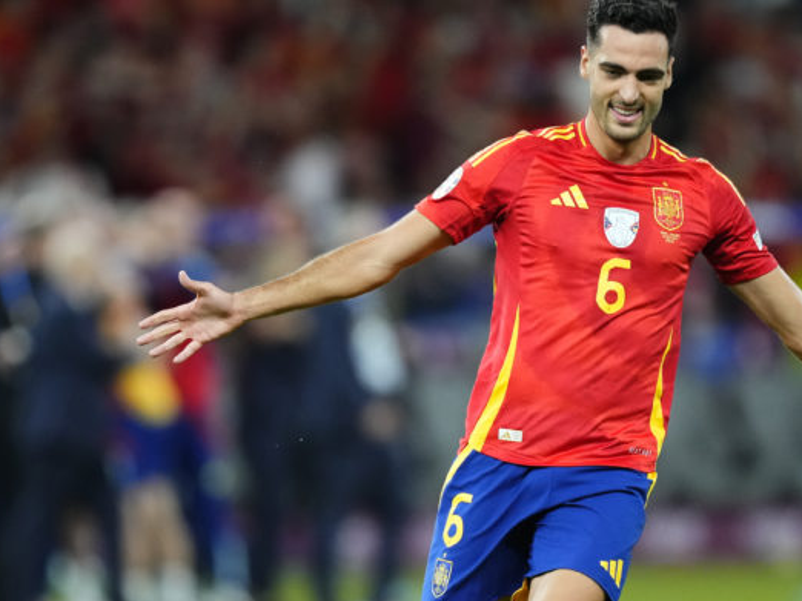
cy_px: 412
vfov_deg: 1.8
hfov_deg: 2.4
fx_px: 19453
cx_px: 403
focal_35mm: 840
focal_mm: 400
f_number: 2.8
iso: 3200
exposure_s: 1/2000
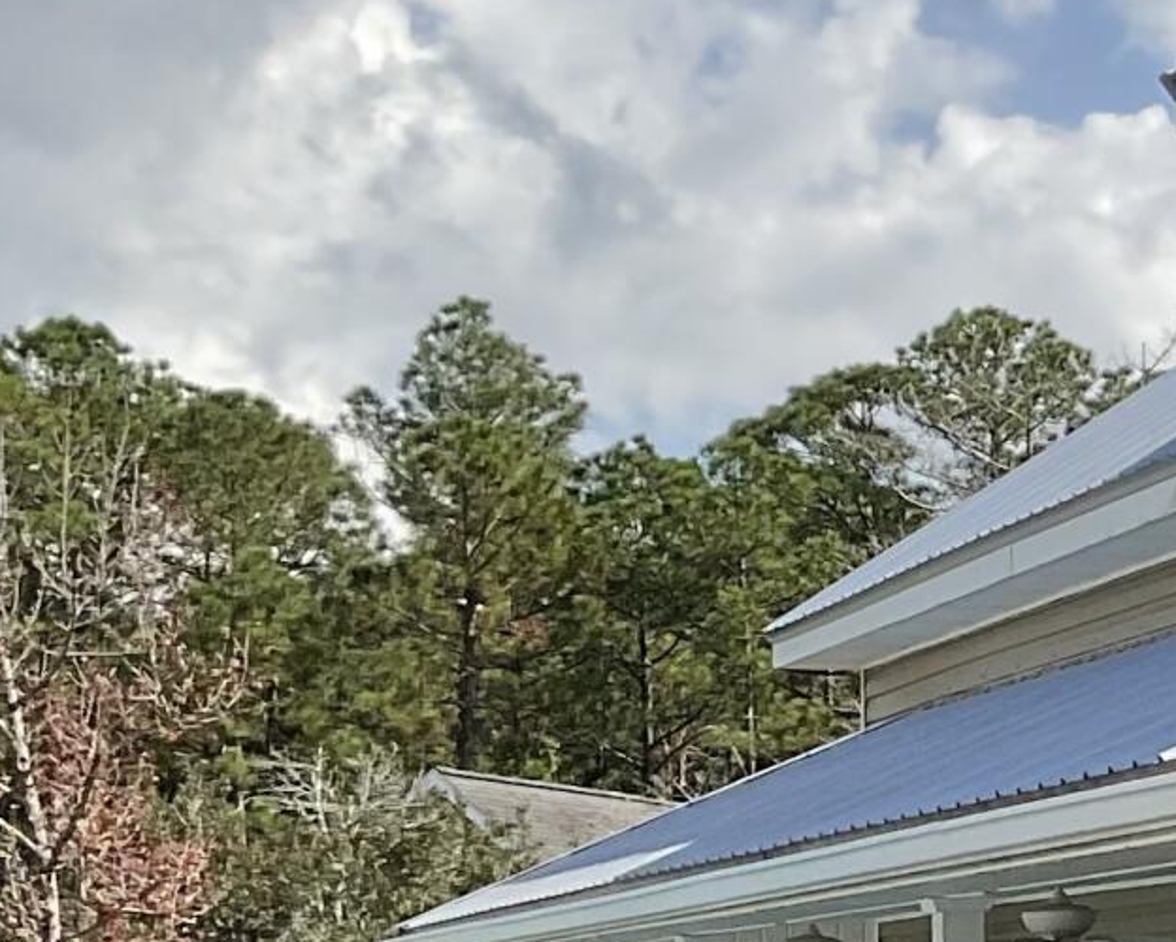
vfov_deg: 11.3
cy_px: 797
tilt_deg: +4.2
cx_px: 2050
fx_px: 4736
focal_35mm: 136
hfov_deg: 12.9
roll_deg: +2.0
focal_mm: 3
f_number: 1.8
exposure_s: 1/2227
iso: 16
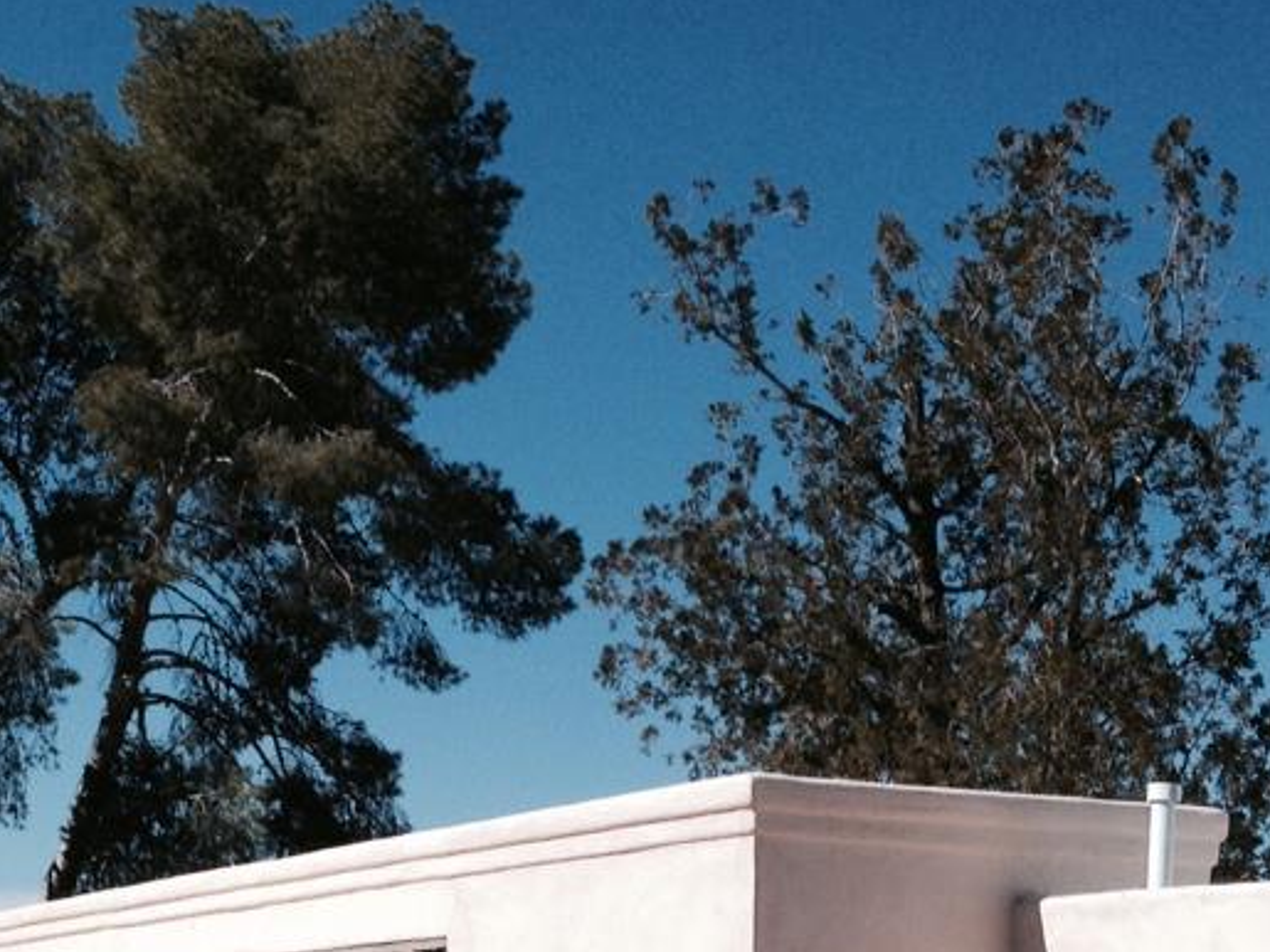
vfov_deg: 16.8
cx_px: 195
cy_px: 777
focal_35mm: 87
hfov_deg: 22.1
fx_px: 3191
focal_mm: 4.28
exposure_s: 1/2404
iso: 50
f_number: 2.4
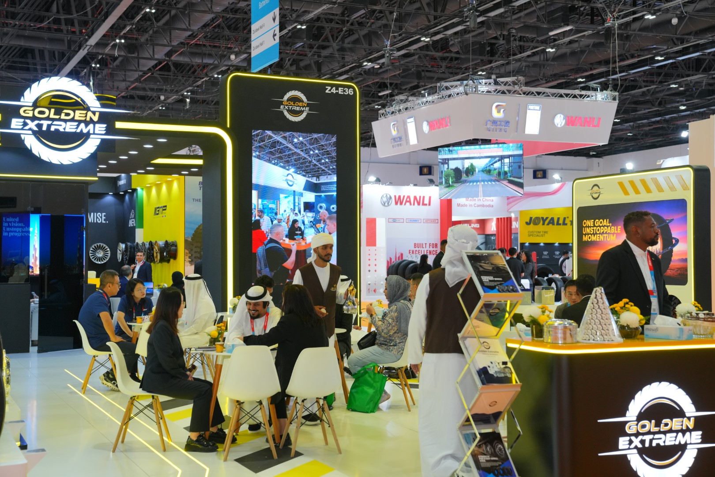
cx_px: 358
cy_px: 238
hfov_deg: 39.6
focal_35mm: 50
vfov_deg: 27.0
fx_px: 993
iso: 1000
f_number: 4
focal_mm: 50
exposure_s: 1/160
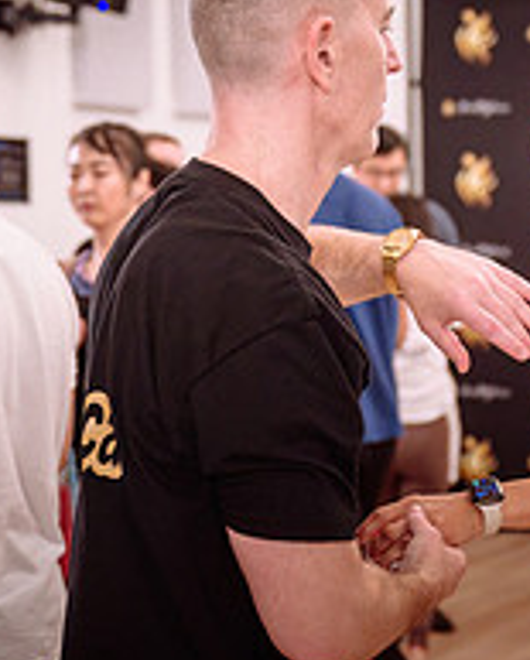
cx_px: 424
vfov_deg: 15.8
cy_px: 463
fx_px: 2367
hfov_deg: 12.7
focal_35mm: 121
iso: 1600
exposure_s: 1/200
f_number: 2.8
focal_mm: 43
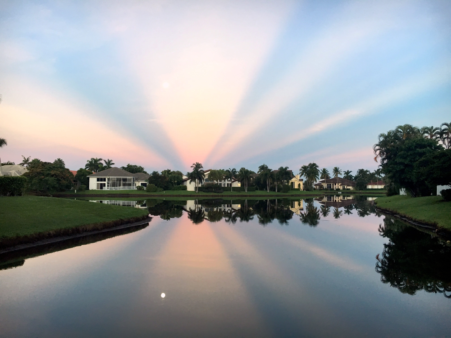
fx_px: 378
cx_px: 226
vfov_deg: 48.2
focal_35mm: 29
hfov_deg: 61.7
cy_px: 169
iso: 40
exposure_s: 1/30
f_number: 2.2
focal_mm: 4.15
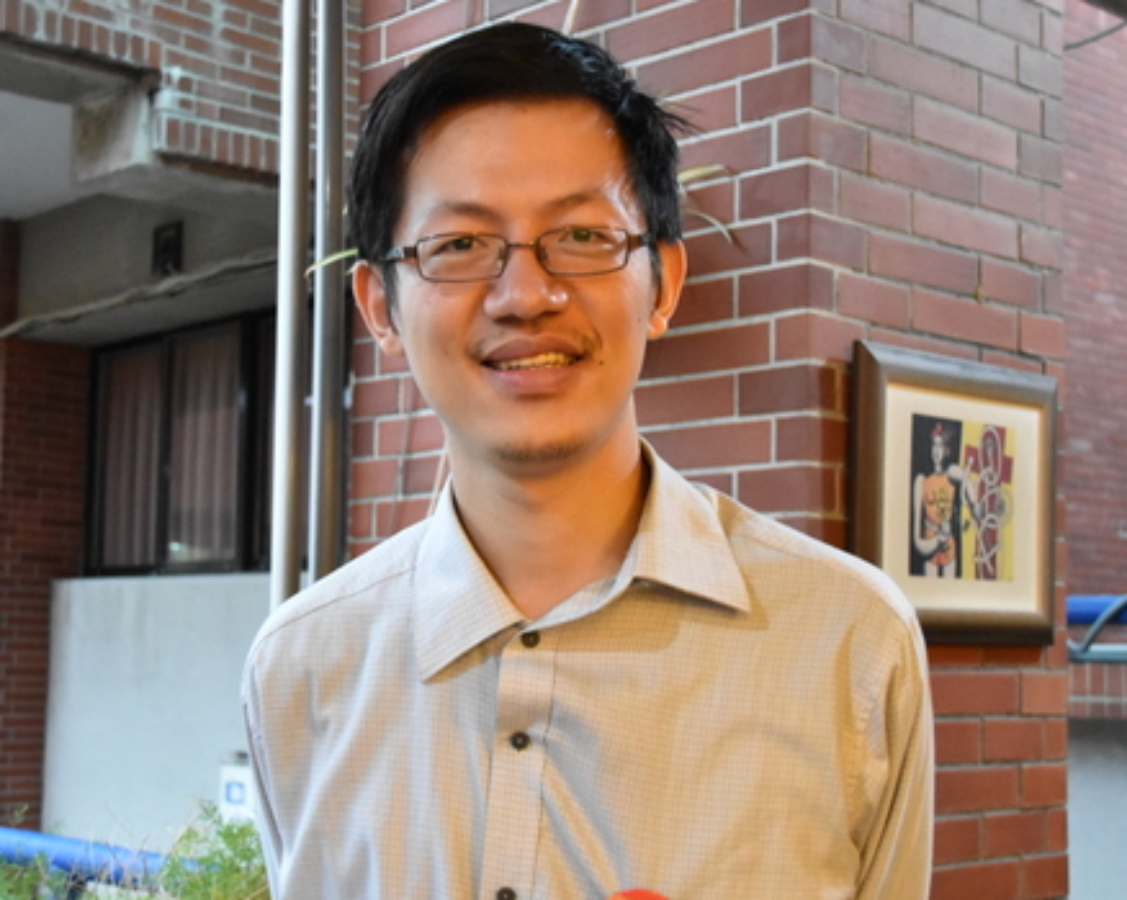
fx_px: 1800
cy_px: 482
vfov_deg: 28.1
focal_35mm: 54
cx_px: 545
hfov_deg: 34.8
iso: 6400
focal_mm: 24
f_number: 3.8
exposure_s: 1/20
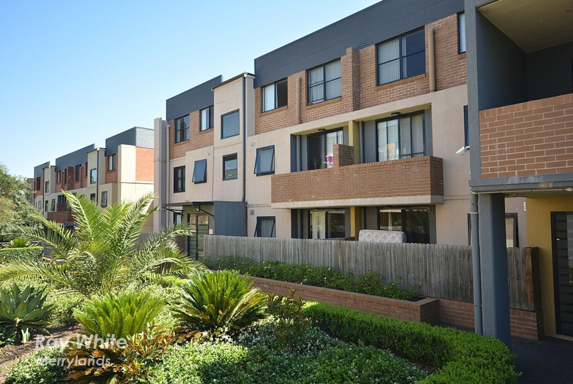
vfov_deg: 77.5
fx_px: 239
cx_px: 286
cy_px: 192
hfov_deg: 100.3
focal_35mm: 15
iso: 220
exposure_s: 1/60
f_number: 4
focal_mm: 10
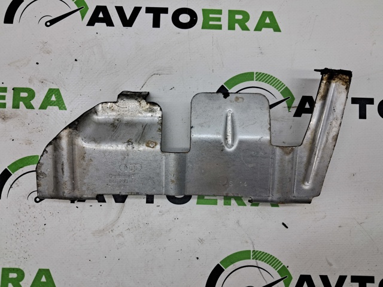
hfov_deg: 65.4
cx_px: 192
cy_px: 144
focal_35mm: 27
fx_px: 299
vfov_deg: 51.3
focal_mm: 4
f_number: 1.8
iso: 50
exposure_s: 1/100
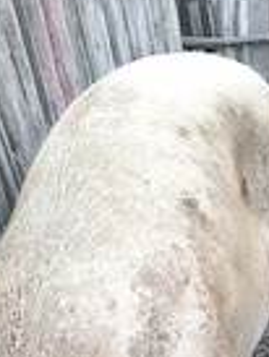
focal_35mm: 76
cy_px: 479
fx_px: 786
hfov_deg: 19.3
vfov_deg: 22.6
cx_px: 191
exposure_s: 1/100
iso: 399
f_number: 1.8
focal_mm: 4.81
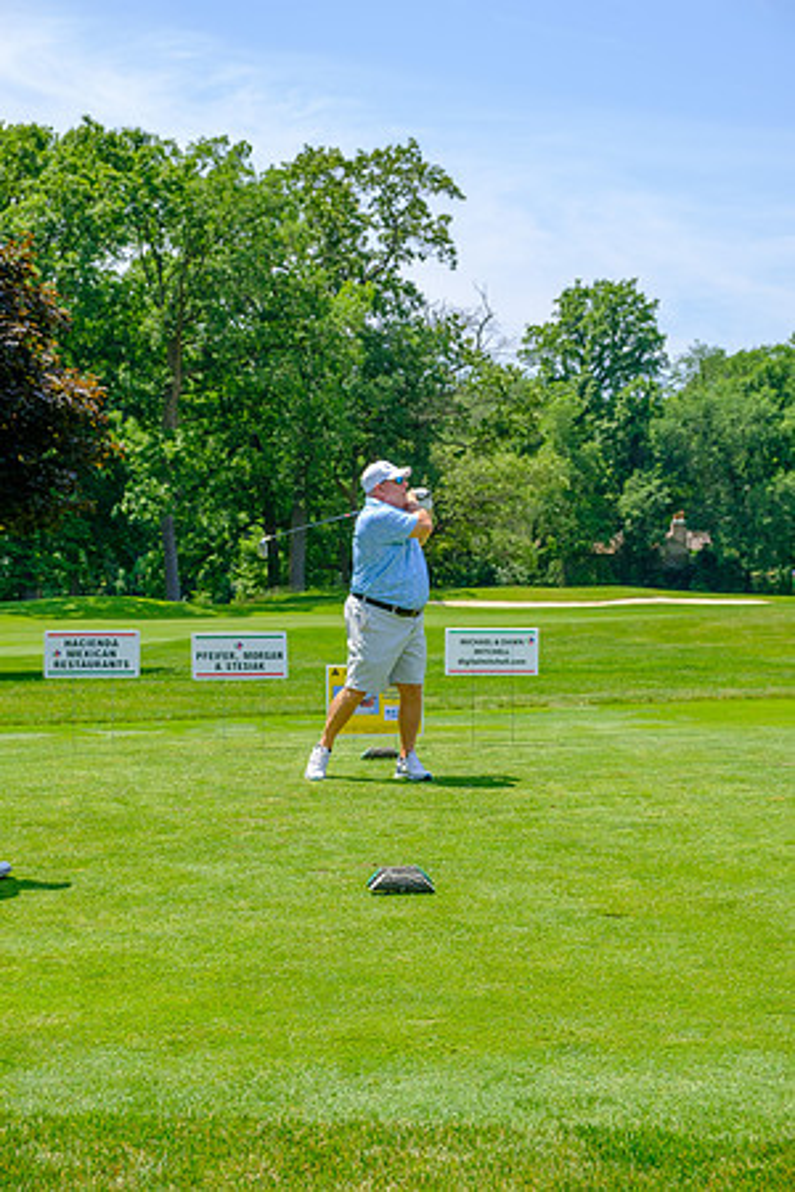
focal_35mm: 54
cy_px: 596
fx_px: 1789
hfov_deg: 25.1
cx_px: 398
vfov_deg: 36.9
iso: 200
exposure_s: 1/500
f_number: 5
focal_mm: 35.8
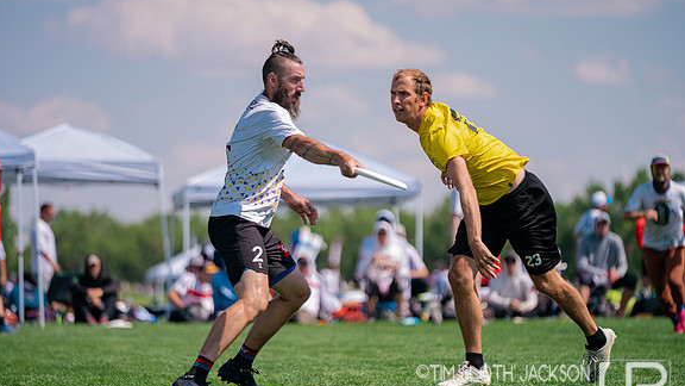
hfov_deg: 10.2
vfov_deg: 5.8
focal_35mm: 211
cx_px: 341
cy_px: 204
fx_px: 3832
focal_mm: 200
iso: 640
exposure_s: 1/10000
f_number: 2.8
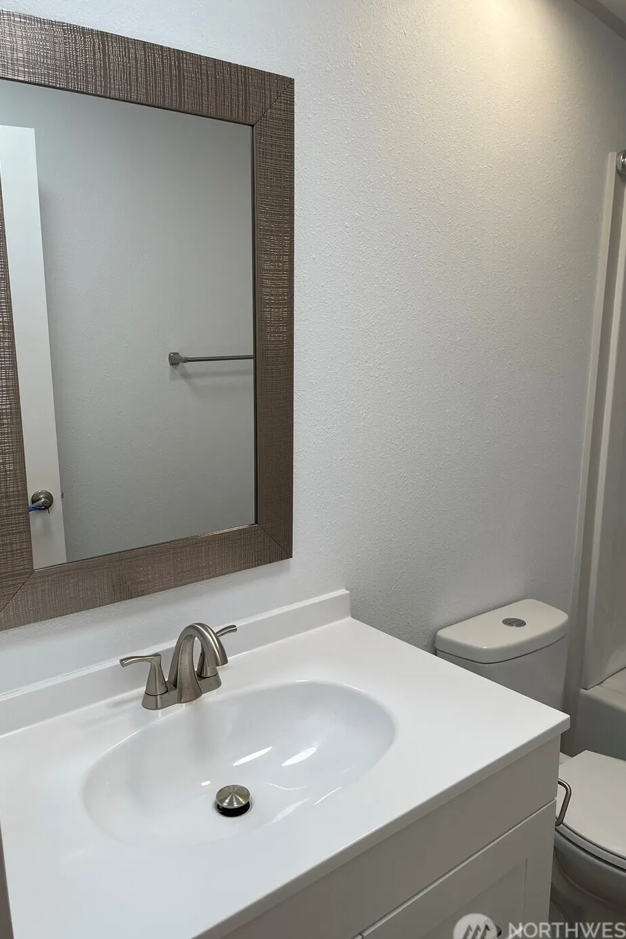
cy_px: 481
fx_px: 730
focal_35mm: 28
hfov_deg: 46.4
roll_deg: +1.5
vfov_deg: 65.5
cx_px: 295
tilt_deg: -12.5
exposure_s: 1/120
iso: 40
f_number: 1.6
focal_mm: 4.2
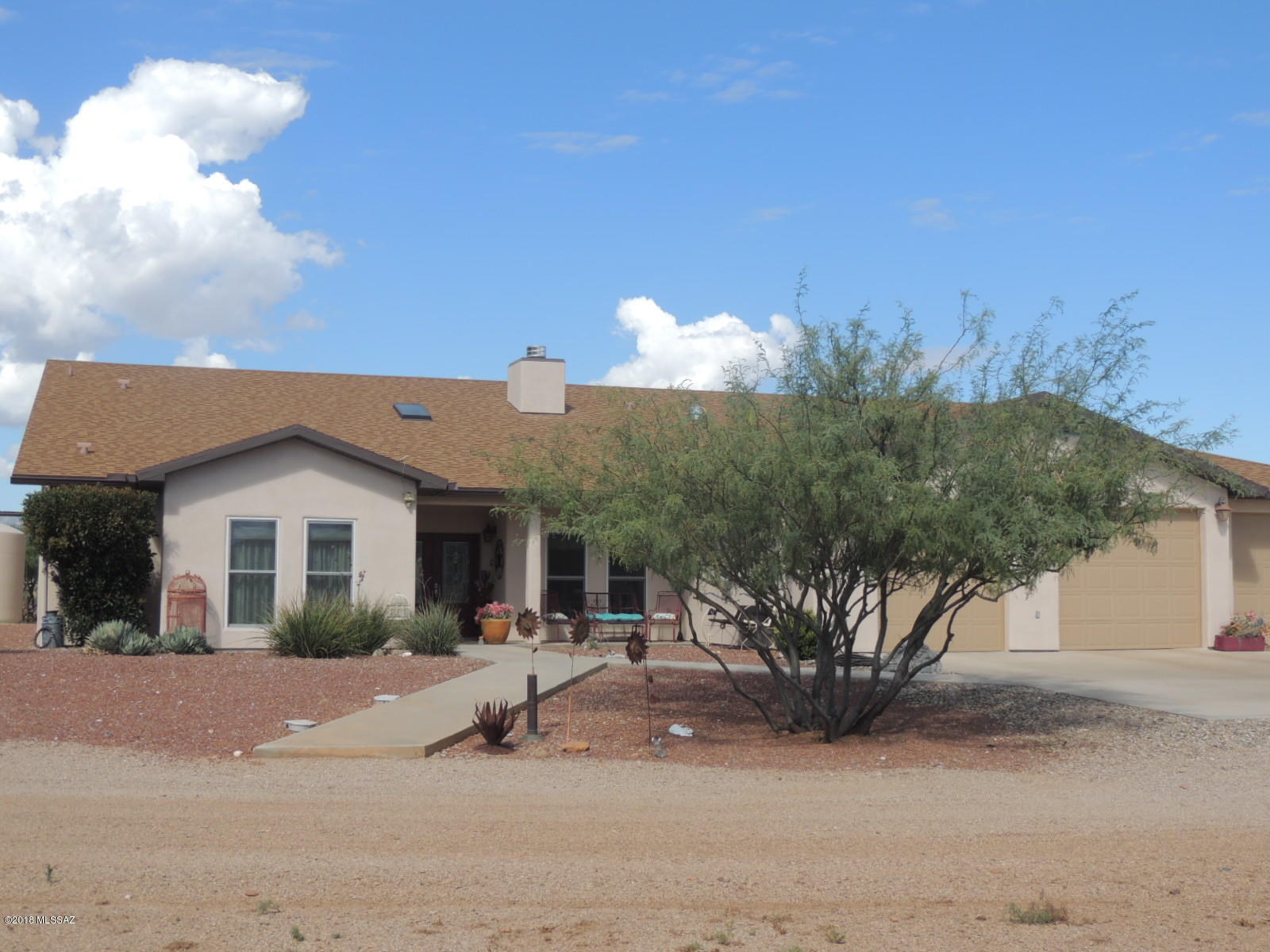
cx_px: 635
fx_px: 1578
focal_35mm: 43
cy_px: 476
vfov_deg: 33.6
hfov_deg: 43.9
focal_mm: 7.6
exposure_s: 1/1000
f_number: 3.4
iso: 100
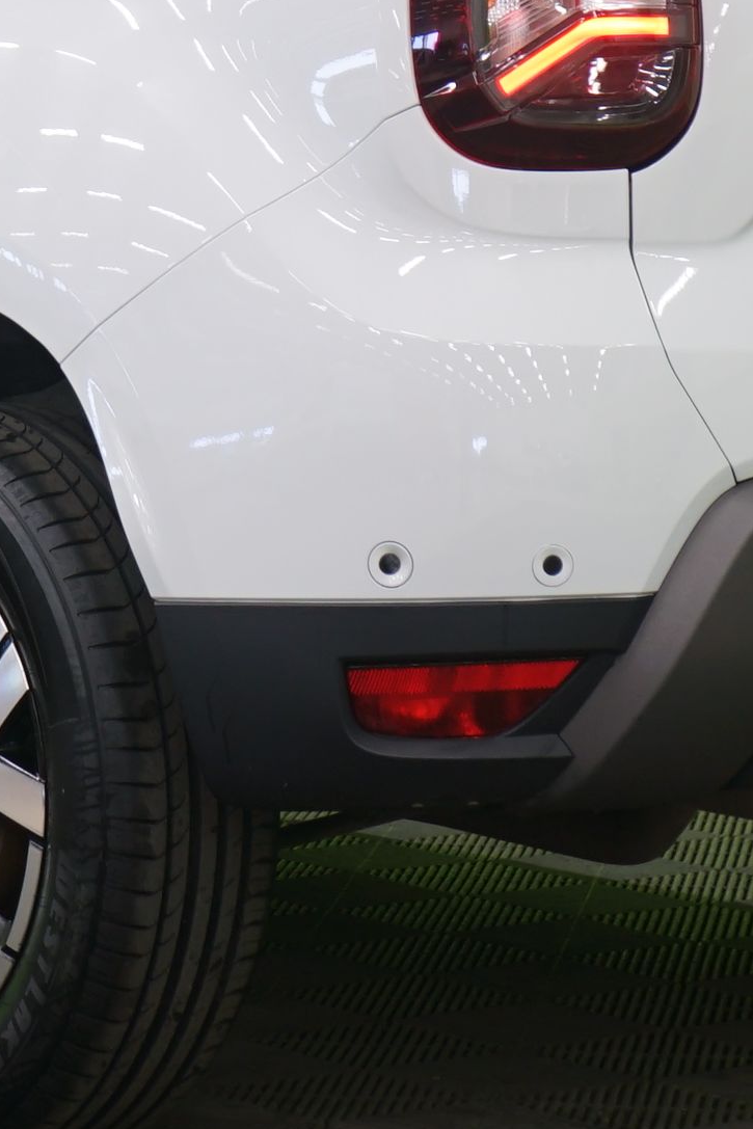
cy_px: 110
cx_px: 106
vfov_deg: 11.3
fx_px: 5677
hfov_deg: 7.6
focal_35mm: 181
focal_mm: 50
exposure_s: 1/8
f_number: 5
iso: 400
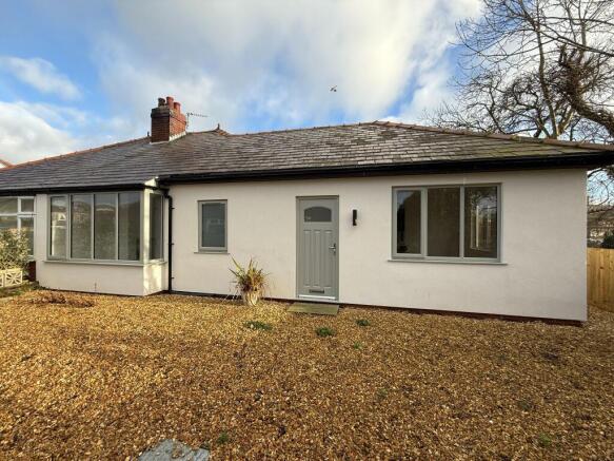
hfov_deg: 102.1
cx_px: 307
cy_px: 230
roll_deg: -0.6
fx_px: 248
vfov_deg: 85.7
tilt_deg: +0.1
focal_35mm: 14
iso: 50
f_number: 2.2
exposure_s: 1/522
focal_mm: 2.22
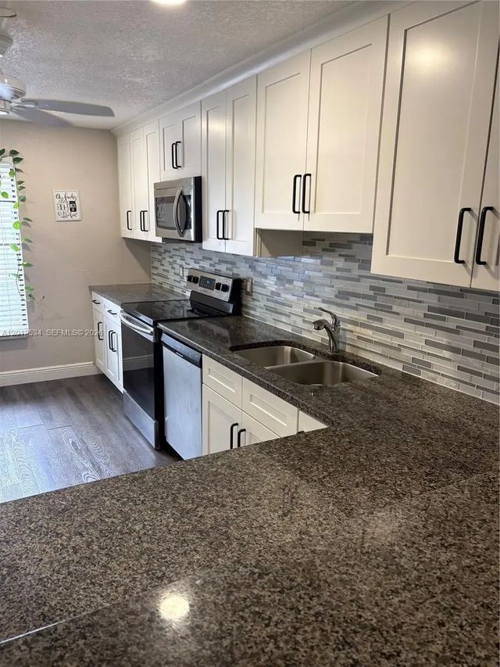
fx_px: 501
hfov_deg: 53.1
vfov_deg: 67.3
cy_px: 334
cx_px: 250
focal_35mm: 26
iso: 100
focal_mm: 5.96
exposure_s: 1/60
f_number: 1.6
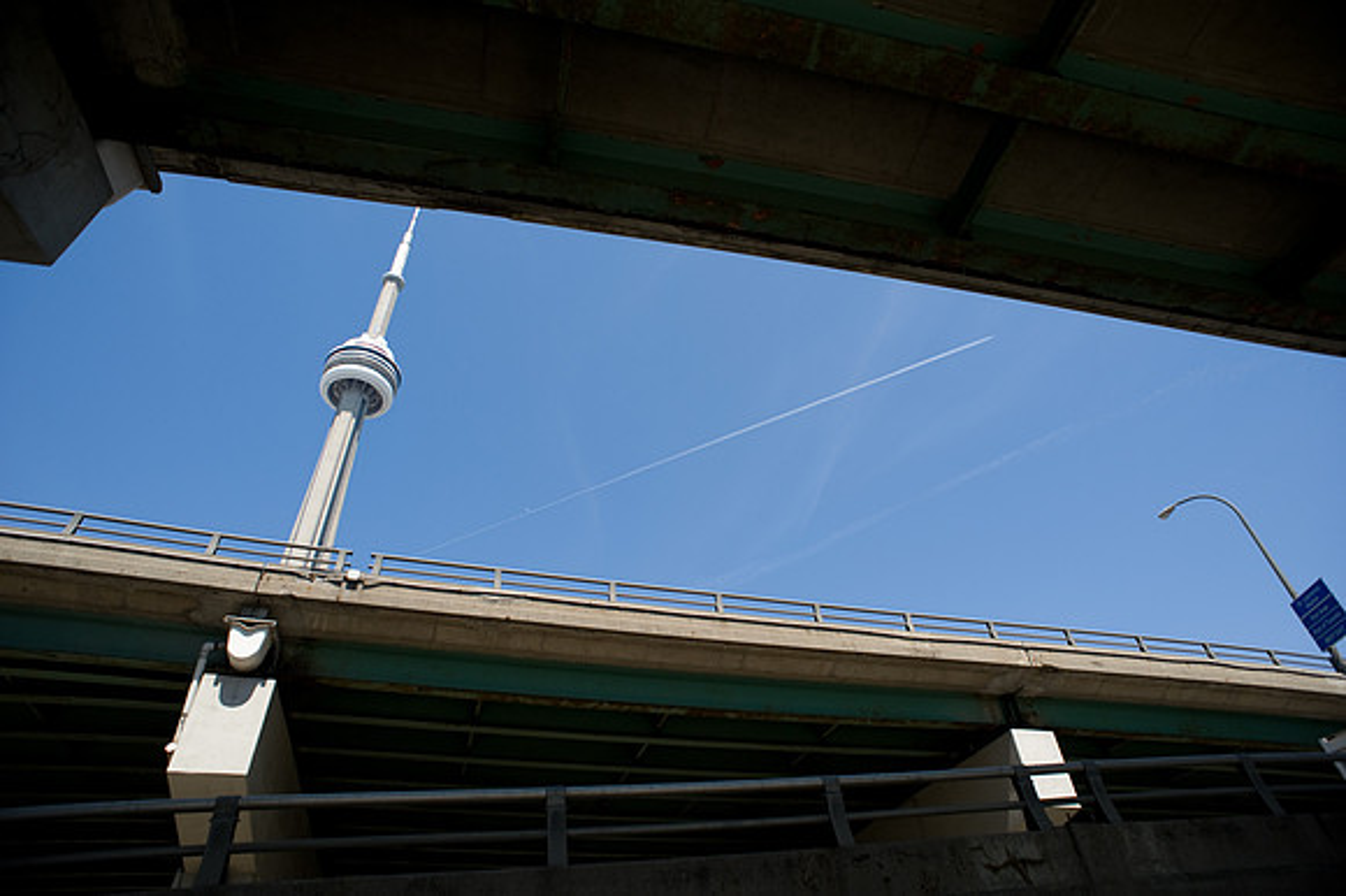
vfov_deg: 61.9
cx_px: 673
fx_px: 747
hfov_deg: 84.0
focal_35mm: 20
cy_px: 448
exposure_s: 1/2000
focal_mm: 20
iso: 200
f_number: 5.6
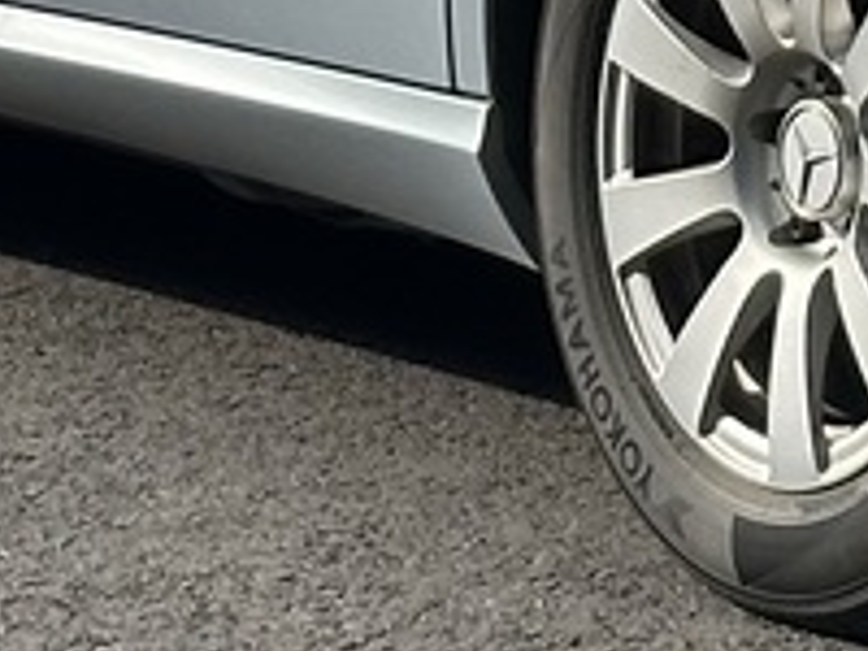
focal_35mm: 345
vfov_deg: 4.2
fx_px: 8651
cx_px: 1237
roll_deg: -0.8
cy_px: -946
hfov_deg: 5.7
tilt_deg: -2.7
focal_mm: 6.86
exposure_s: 1/2410
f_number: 1.78
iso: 64
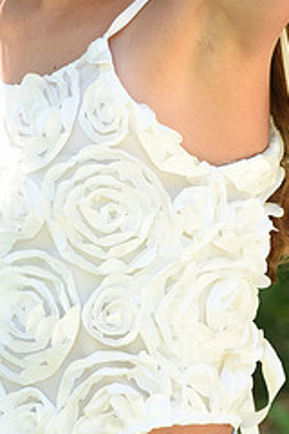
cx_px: 77
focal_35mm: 375
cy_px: -38
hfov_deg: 3.7
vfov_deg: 5.5
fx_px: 4515
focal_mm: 155
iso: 500
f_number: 8
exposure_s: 1/125
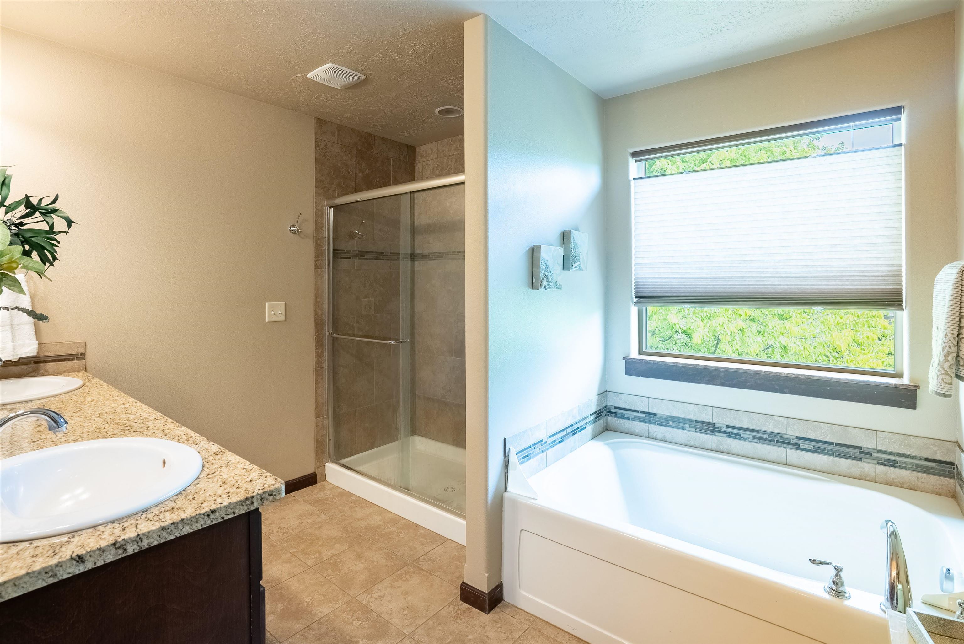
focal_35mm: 16
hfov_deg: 96.7
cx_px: 482
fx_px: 429
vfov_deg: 73.8
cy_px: 322
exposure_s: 1/250
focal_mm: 16
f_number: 8
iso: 400
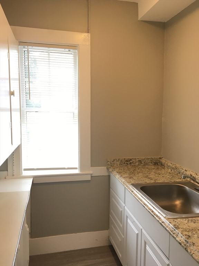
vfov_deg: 61.7
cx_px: 100
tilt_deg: -6.2
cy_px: 133
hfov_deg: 48.2
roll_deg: +0.3
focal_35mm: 29
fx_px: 222
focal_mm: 4.15
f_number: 2.2
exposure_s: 1/40
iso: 25
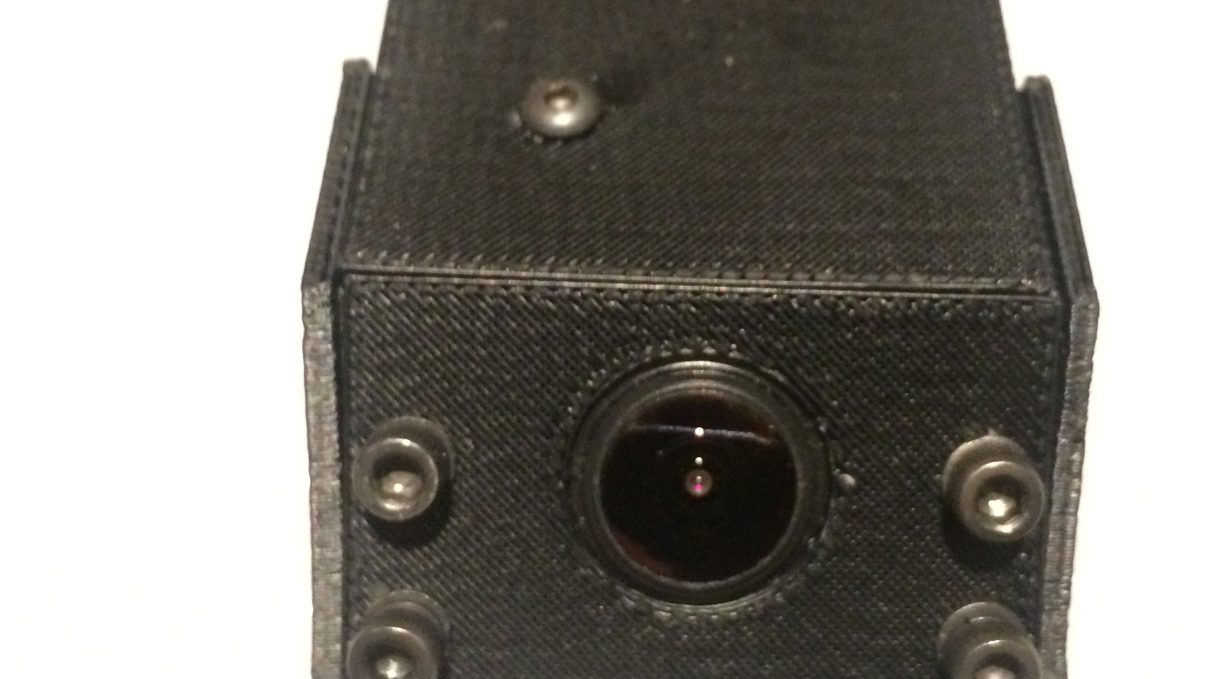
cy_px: 275
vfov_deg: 26.5
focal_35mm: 45
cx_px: 690
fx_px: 1440
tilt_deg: -59.9
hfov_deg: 45.3
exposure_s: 1/15
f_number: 2.2
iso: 320
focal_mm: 4.15
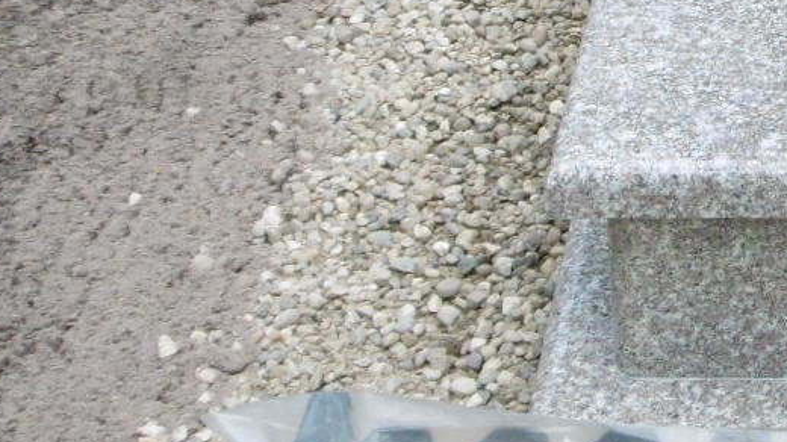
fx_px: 2149
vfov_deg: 11.5
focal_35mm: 103
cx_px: 1043
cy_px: -106
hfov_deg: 19.1
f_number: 3.1
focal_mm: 4.3
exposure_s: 1/320
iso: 100
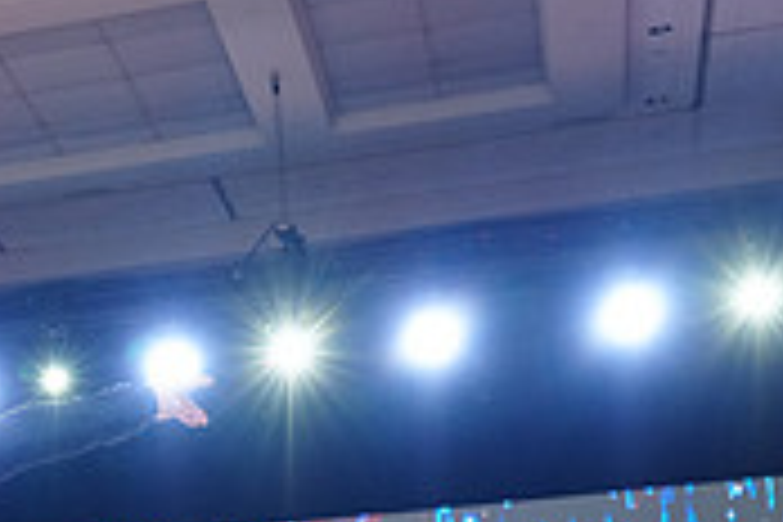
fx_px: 2392
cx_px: -360
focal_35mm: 110
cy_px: 736
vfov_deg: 12.0
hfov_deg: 17.0
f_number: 4
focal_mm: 33
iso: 1250
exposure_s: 1/500
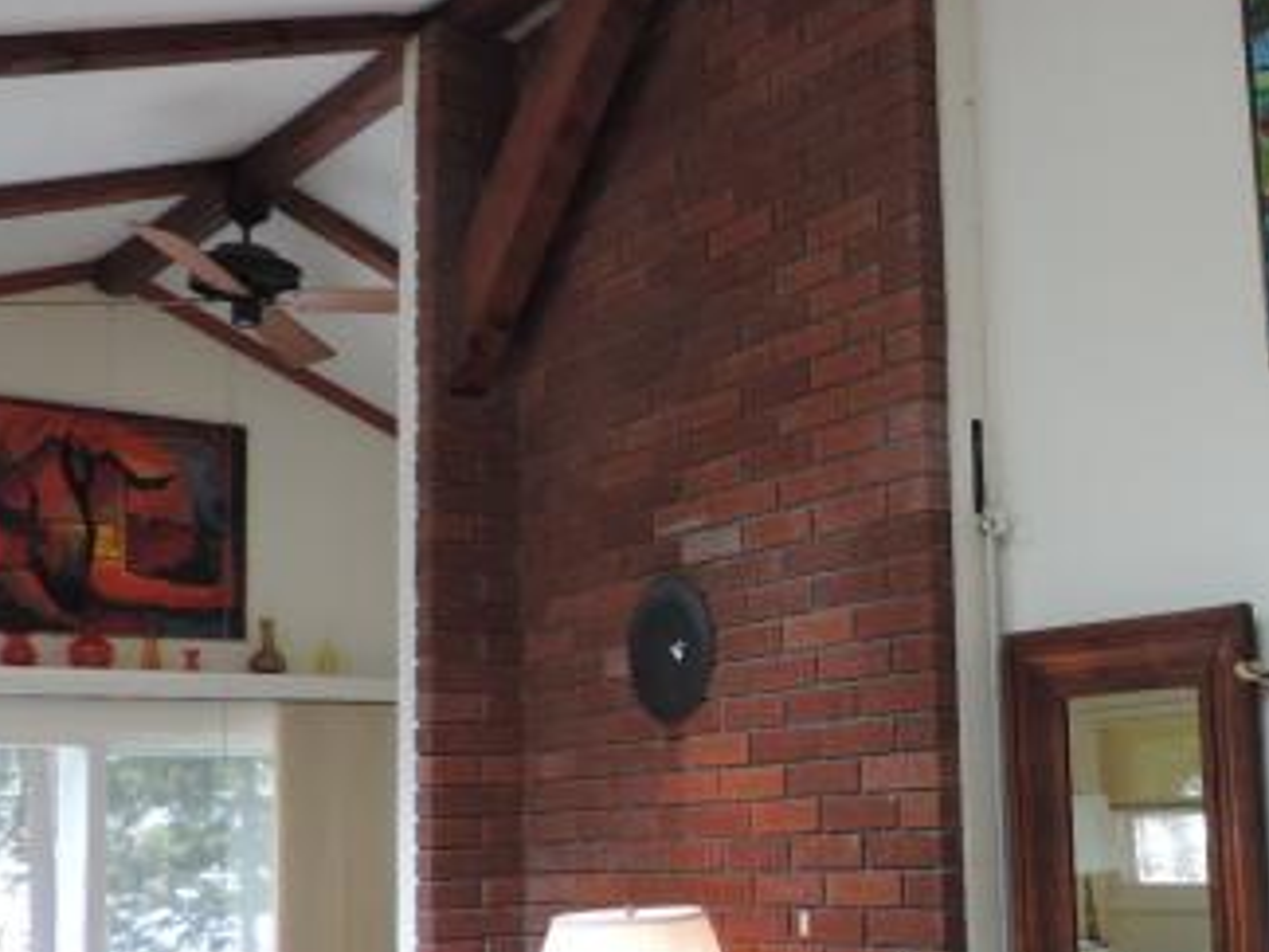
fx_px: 1576
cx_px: 1116
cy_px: 615
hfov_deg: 40.8
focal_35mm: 43
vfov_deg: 33.4
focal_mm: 4.3
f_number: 3
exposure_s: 1/30
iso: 140
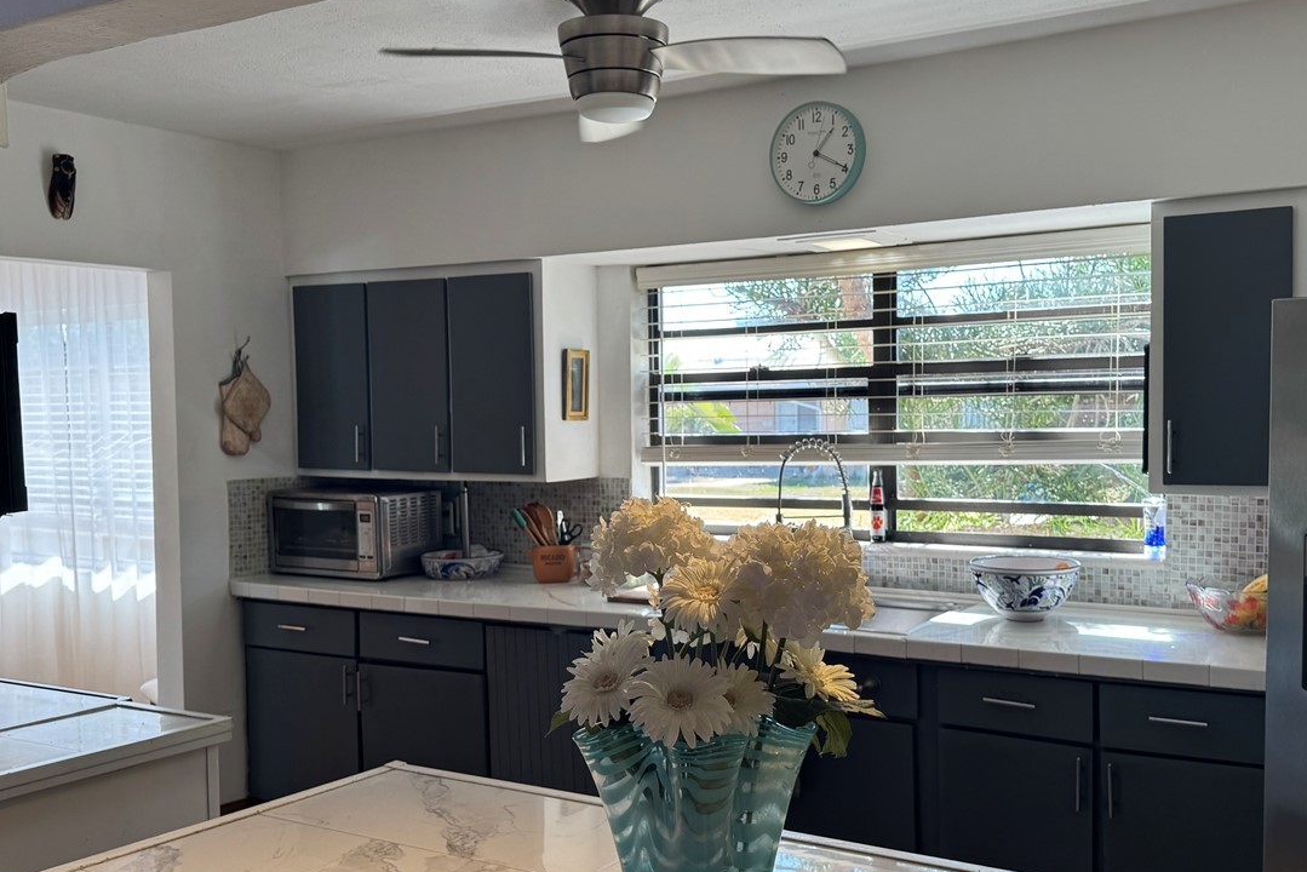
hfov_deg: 51.9
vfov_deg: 35.9
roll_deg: -0.5
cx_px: 688
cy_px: 488
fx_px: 1344
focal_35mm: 37
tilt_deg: -2.9
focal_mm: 6.76
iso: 64
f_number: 1.78
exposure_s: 1/120
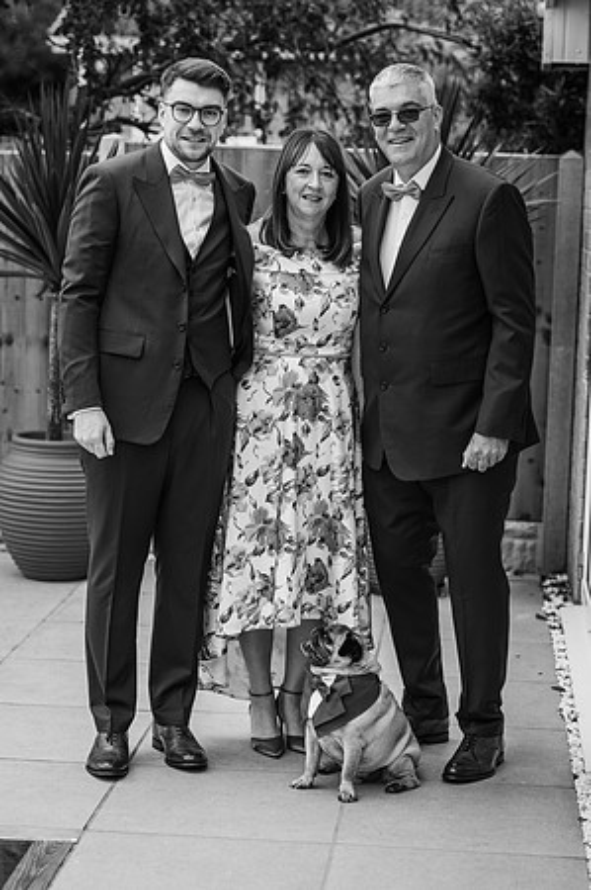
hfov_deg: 16.0
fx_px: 2098
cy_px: 445
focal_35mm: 85
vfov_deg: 23.9
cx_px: 296
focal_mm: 85
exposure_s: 1/400
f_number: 3.2
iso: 100
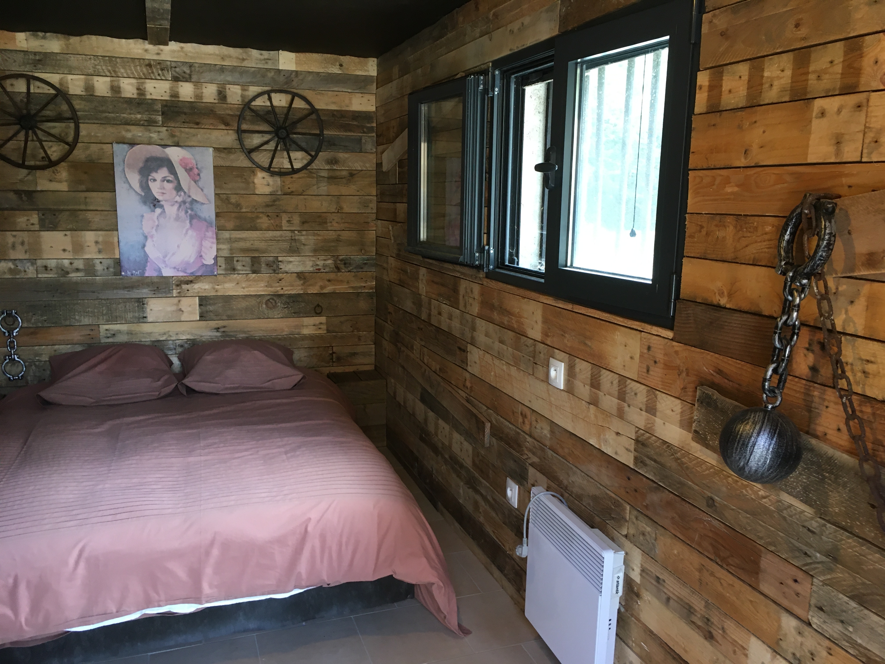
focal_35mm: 29
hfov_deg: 61.7
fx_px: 741
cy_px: 332
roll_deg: -1.7
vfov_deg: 48.2
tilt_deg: -10.9
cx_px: 442
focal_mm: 4.15
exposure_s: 1/33
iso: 100
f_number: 2.2
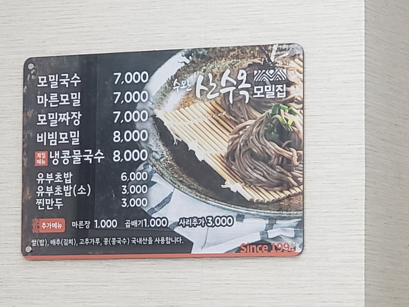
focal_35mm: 53
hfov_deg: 36.2
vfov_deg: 27.5
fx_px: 626
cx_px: 205
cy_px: 152
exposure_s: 1/30
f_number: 2.4
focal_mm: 6
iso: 160
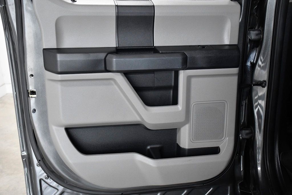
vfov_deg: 29.9
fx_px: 365
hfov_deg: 43.6
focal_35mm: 45
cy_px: 98
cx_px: 146
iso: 2500
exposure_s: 1/500
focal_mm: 30
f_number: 4
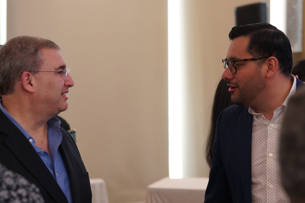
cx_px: 173
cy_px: 111
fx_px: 788
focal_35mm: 93
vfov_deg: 14.7
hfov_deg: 21.9
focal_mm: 70
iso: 2500
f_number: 4
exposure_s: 1/160
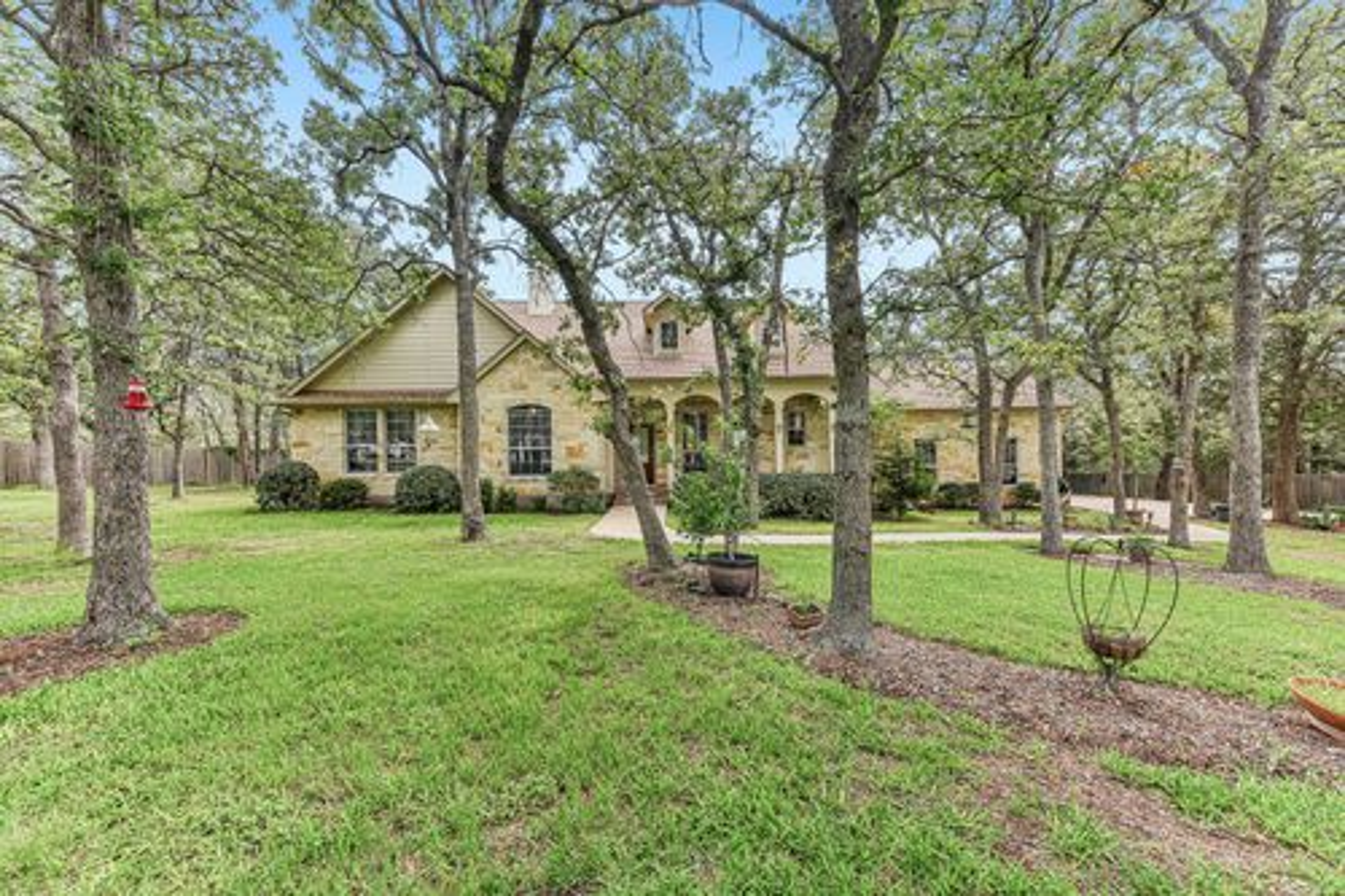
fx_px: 523
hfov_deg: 104.3
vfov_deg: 81.2
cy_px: 448
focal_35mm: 14
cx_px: 672
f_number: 8
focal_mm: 14
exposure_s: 1/60
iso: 100
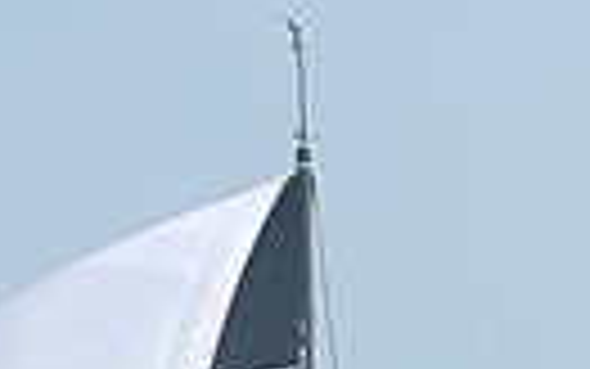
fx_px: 5067
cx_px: 115
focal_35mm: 315
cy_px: 1264
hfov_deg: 6.7
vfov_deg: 4.0
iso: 320
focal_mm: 70
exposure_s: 1/1250
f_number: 7.1
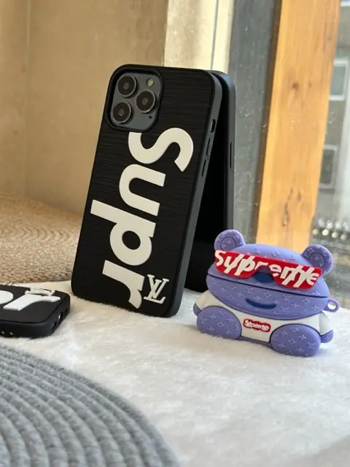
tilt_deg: -10.8
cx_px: 175
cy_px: 234
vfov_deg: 39.7
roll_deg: -4.2
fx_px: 647
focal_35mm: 48
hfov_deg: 30.3
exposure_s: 1/499
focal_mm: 6.86
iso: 80
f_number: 1.78
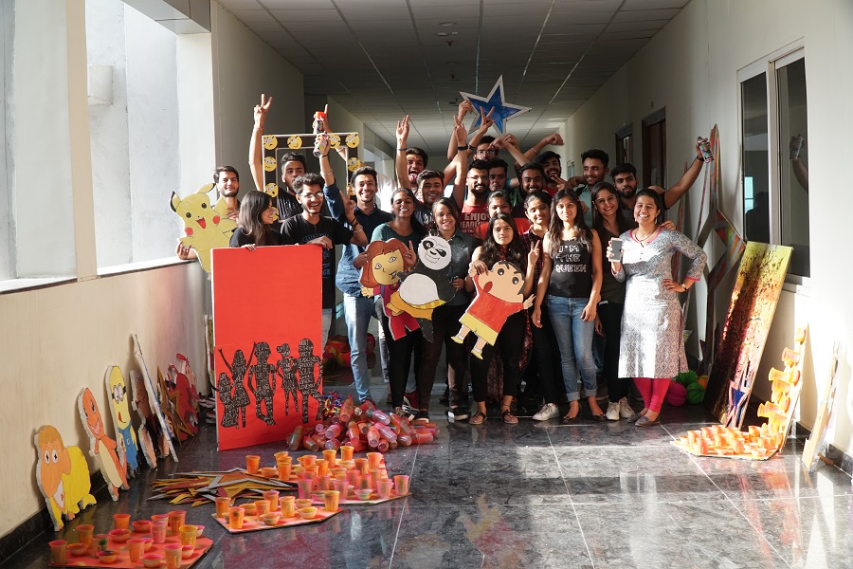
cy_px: 284
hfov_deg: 46.4
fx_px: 995
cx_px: 426
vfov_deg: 31.9
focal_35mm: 42
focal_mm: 28
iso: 640
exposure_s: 1/80
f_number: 5
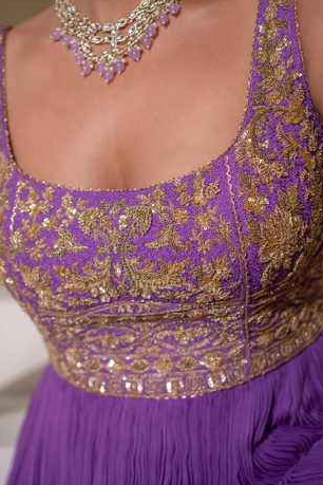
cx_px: 150
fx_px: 538
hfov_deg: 33.4
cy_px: 246
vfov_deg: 48.5
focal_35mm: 40
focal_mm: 35
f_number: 2.8
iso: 400
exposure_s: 1/320
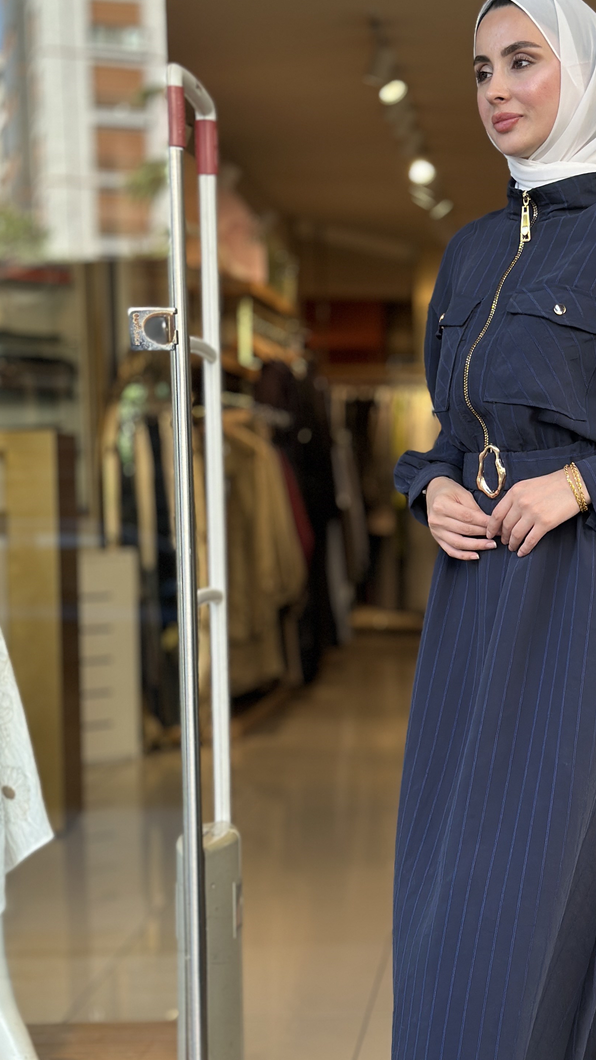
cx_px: 527
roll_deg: +0.3
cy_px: 612
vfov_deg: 28.9
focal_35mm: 73
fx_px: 2050
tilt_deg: -3.2
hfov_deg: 16.3
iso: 80
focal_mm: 6.86
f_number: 1.78
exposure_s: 1/320
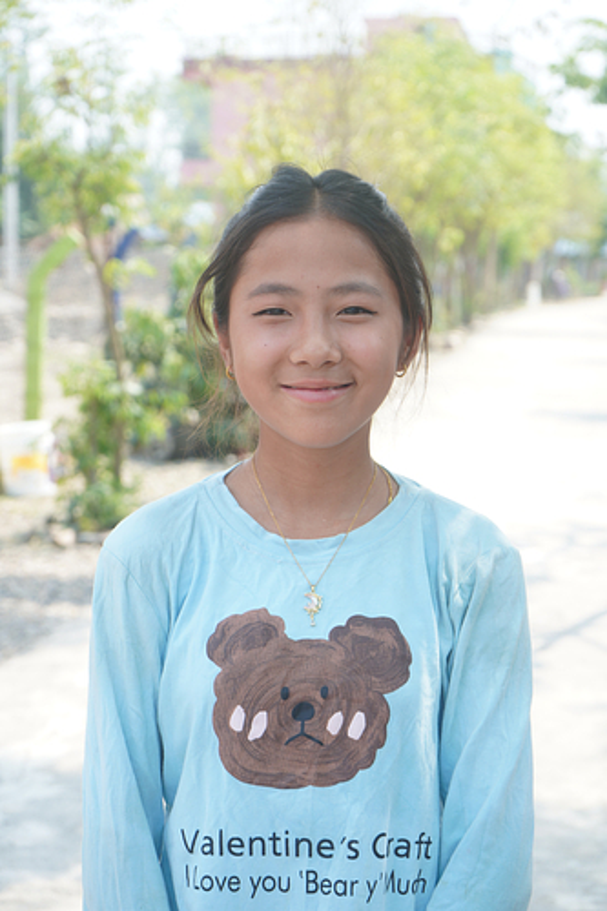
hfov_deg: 19.4
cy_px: 456
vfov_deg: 28.9
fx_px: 1772
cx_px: 304
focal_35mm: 70
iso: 200
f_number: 7.1
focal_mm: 70
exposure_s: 1/125
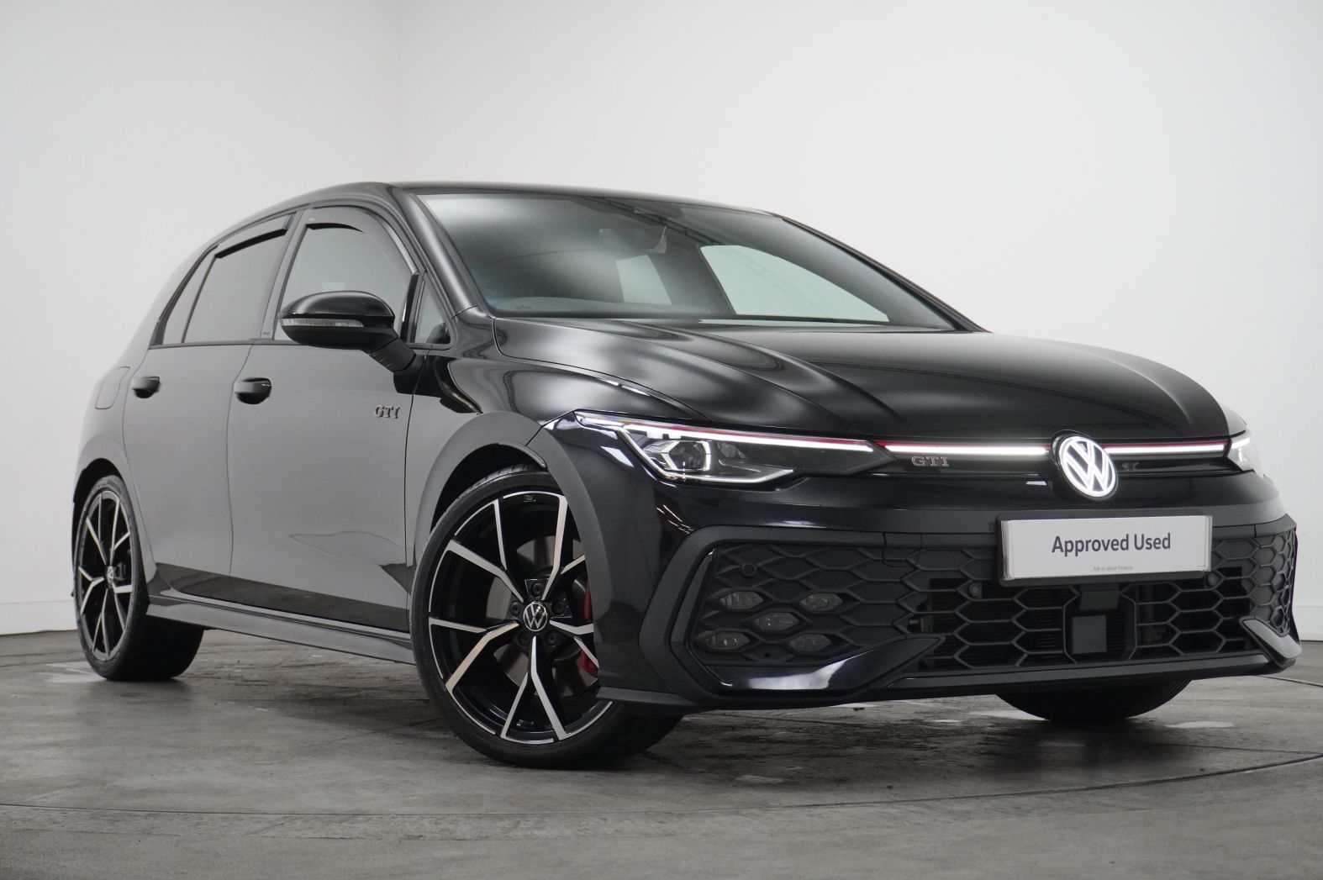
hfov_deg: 32.9
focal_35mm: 61
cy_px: 434
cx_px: 658
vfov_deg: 22.2
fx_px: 2240
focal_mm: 40
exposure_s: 1/160
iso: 3200
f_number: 5.6
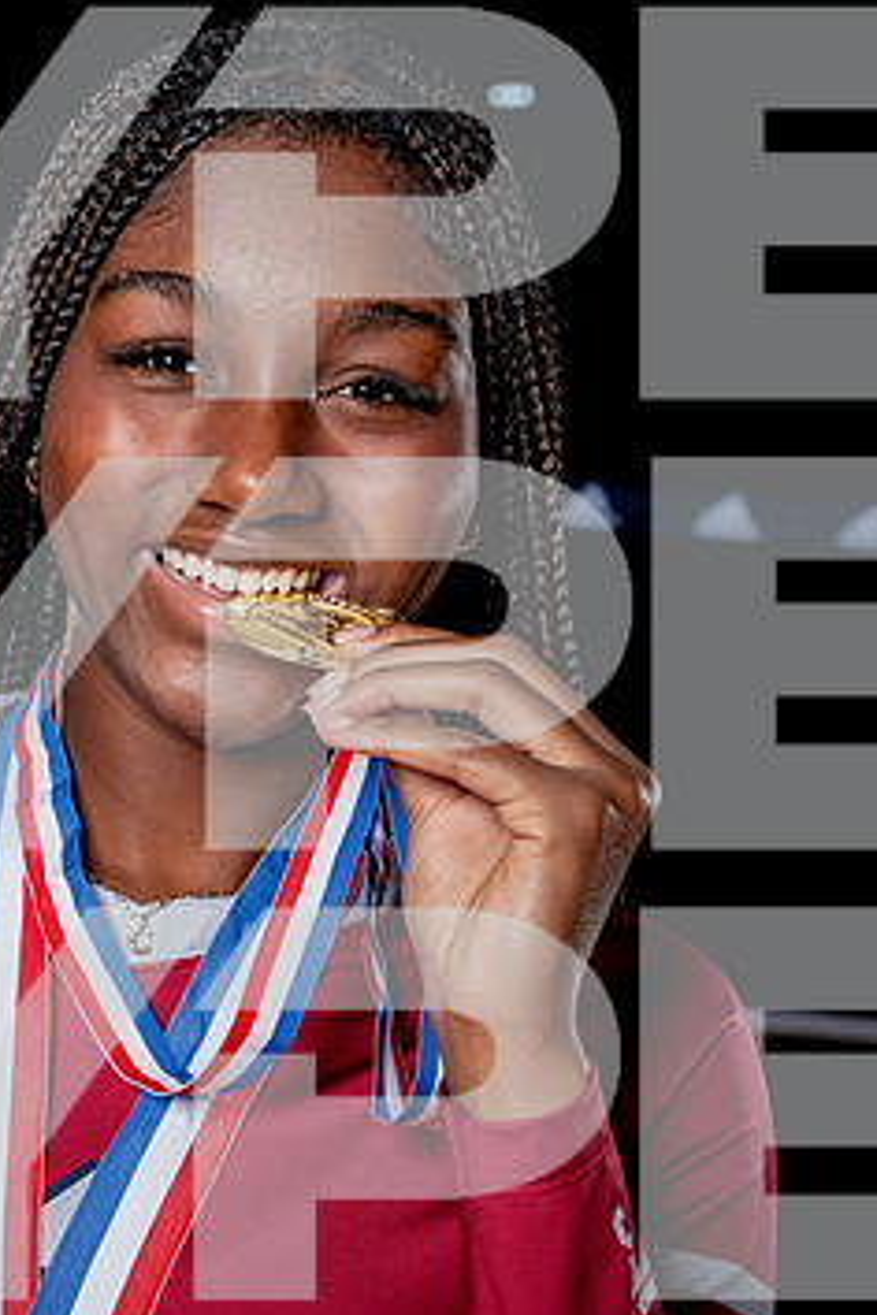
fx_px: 3837
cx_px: 134
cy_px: 656
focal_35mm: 105
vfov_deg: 19.5
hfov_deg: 13.0
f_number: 8
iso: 250
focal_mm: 60
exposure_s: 1/250
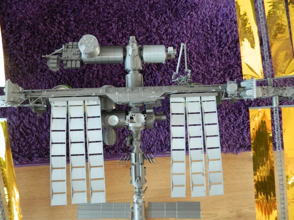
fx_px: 212
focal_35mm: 25
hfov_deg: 69.4
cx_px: 147
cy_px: 110
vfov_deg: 54.9
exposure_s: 1/13
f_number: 3.1
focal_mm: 4.5
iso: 400
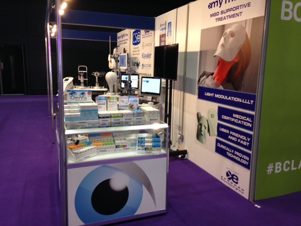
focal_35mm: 33
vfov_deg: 42.9
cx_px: 150
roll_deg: -0.9
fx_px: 287
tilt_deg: -11.6
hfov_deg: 55.4
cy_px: 113
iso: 80
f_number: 2.4
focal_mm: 4.12
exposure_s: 1/20
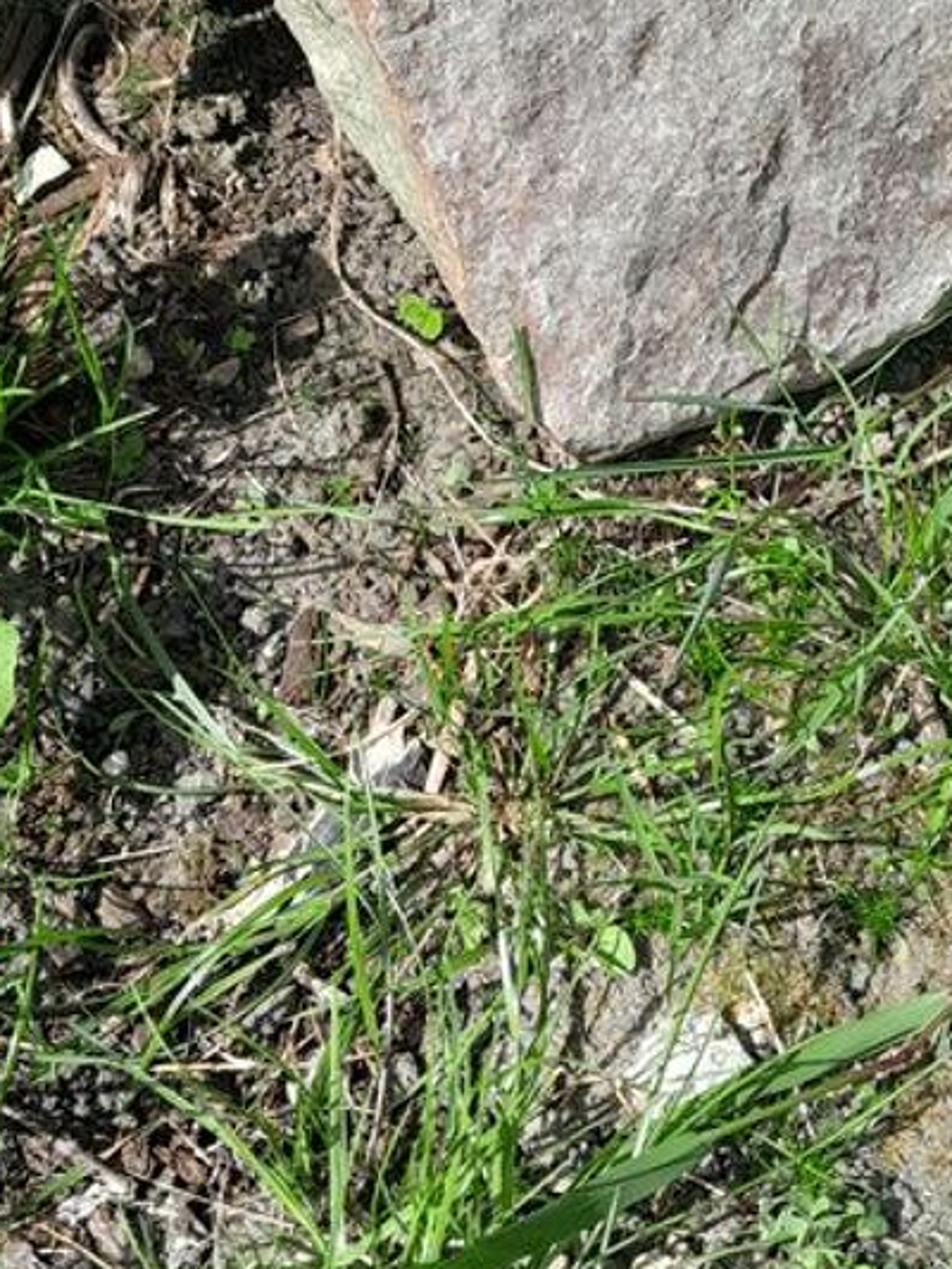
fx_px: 2383
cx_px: 588
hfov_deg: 22.5
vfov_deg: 28.9
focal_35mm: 65
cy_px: 180
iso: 40
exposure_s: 1/315
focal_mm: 3.98
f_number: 1.8
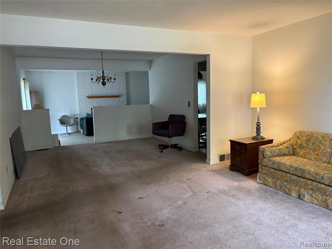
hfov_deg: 67.3
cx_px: 166
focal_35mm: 26
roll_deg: +0.6
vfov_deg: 53.1
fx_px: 249
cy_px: 124
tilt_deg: -8.2
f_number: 1.6
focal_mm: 5.96
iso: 320
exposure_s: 1/60
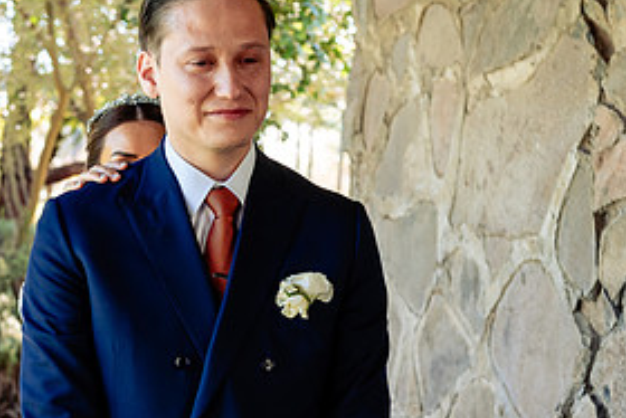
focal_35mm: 114
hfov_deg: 17.9
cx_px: 241
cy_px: 298
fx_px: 1983
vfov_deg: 12.0
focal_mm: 55
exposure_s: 1/125
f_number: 4
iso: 400
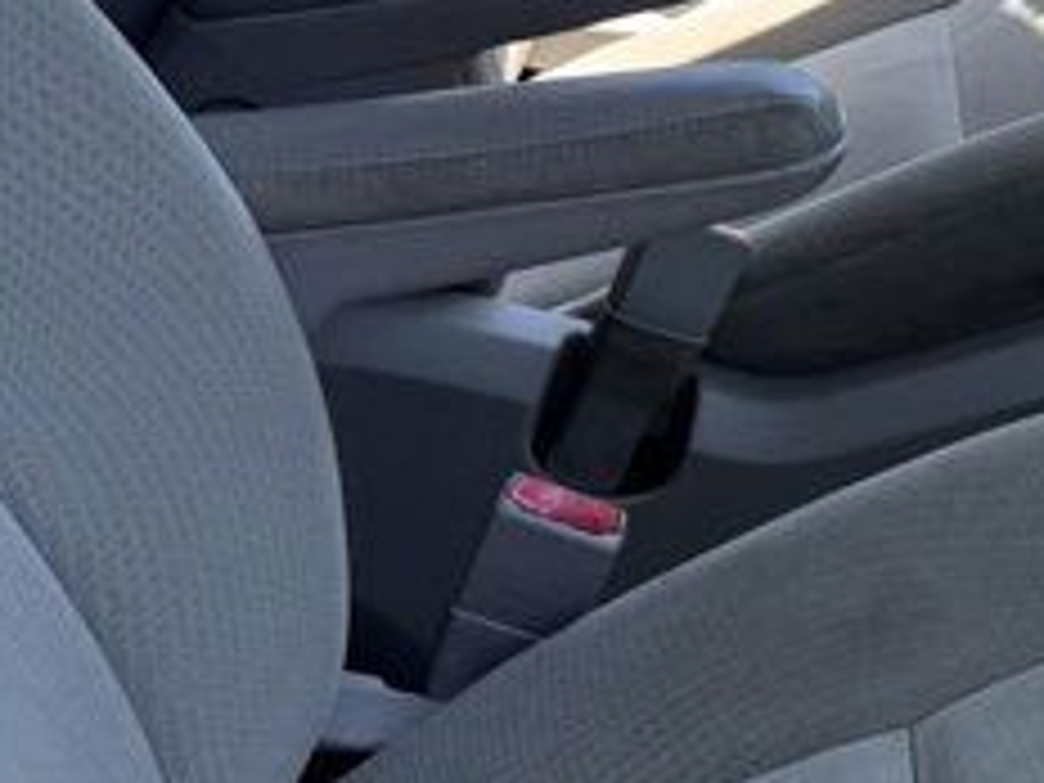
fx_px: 3197
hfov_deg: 16.6
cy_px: 108
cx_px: 1638
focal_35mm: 106
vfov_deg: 13.9
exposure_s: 1/1059
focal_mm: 6.76
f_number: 1.78
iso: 80
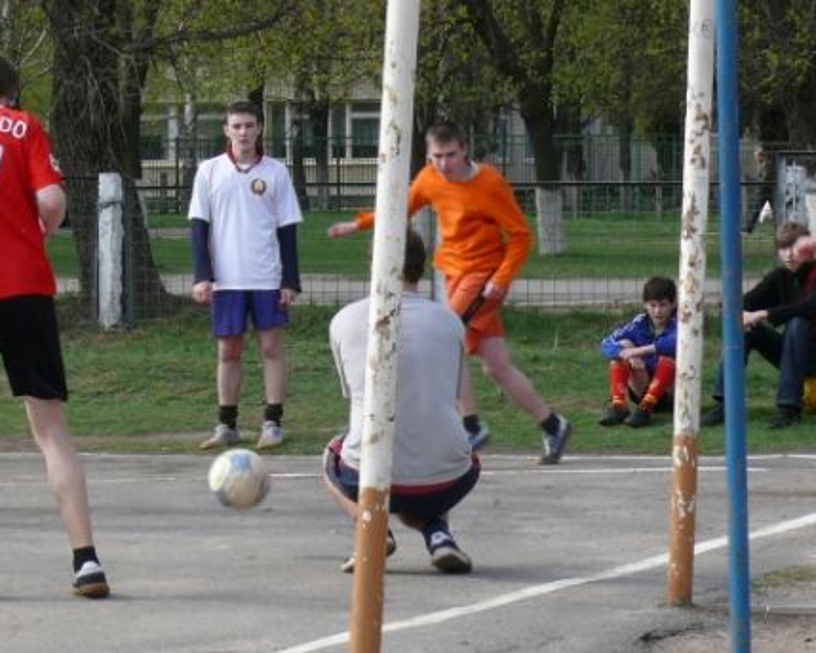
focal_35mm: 191
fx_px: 4612
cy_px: 369
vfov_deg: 8.1
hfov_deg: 10.1
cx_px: 314
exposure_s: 1/200
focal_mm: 17.7
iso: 100
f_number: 5.6
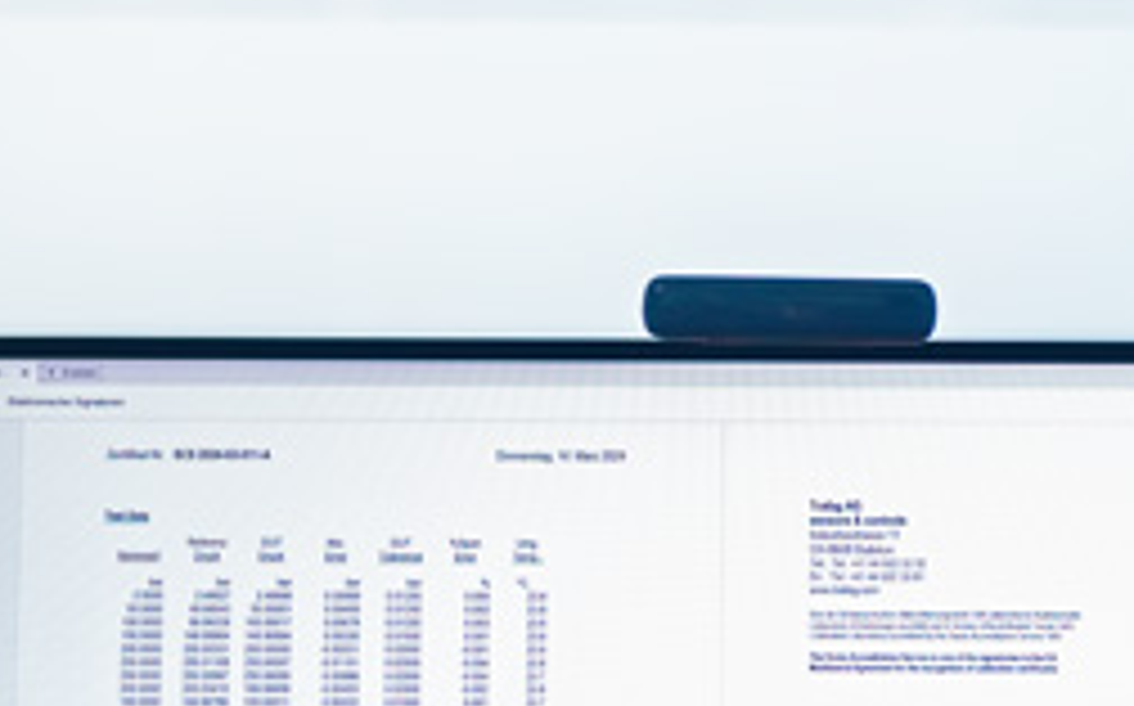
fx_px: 4693
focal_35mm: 152
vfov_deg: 8.6
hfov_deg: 13.7
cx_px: 333
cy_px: 693
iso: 250
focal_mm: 50
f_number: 1.8
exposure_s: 1/100
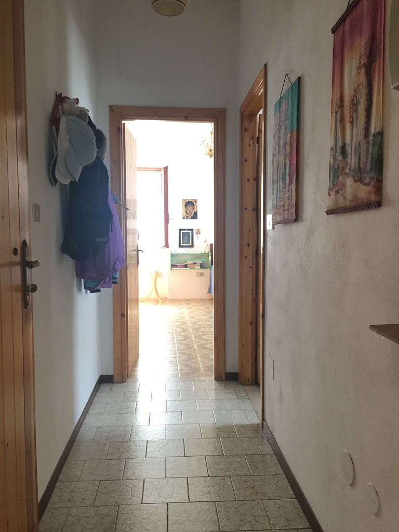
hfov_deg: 48.2
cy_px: 266
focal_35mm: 29
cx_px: 200
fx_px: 446
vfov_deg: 61.7
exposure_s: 1/33
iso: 64
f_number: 2.2
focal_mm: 4.15
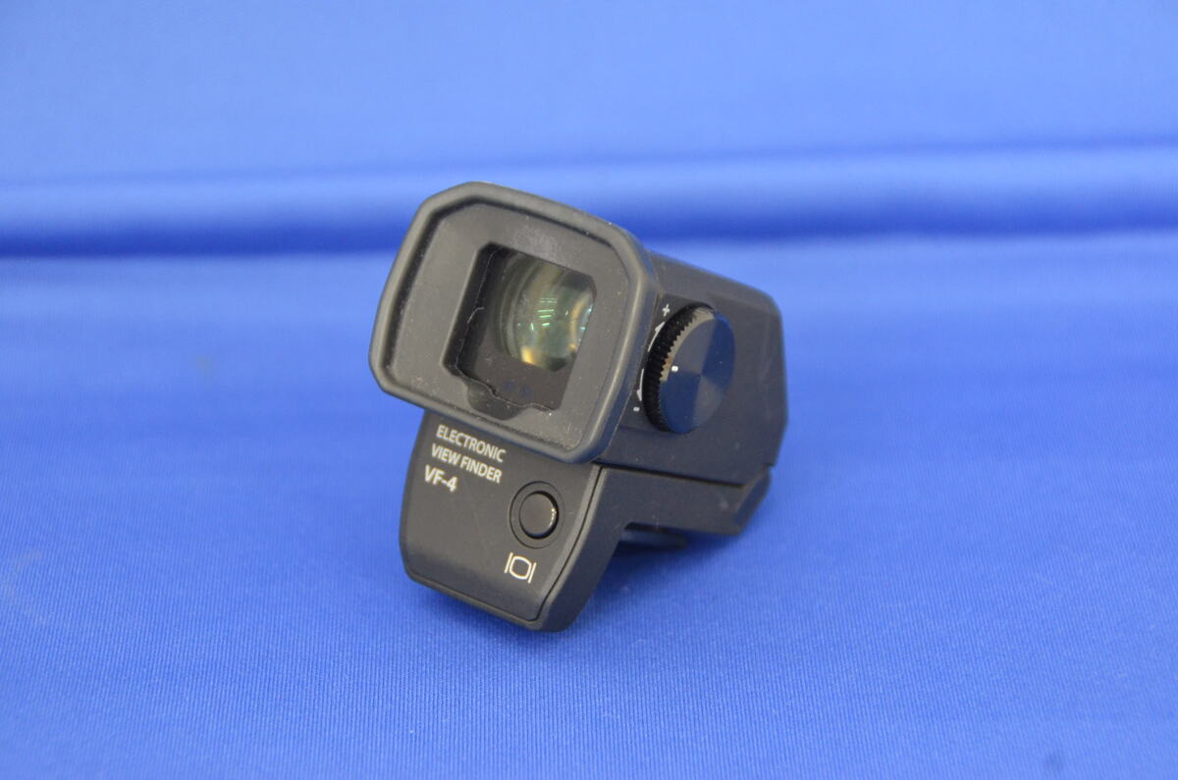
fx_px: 4164
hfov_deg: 16.1
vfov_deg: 10.7
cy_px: 390
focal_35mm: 128
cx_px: 589
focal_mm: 85
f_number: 5.6
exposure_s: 1/25
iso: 1600
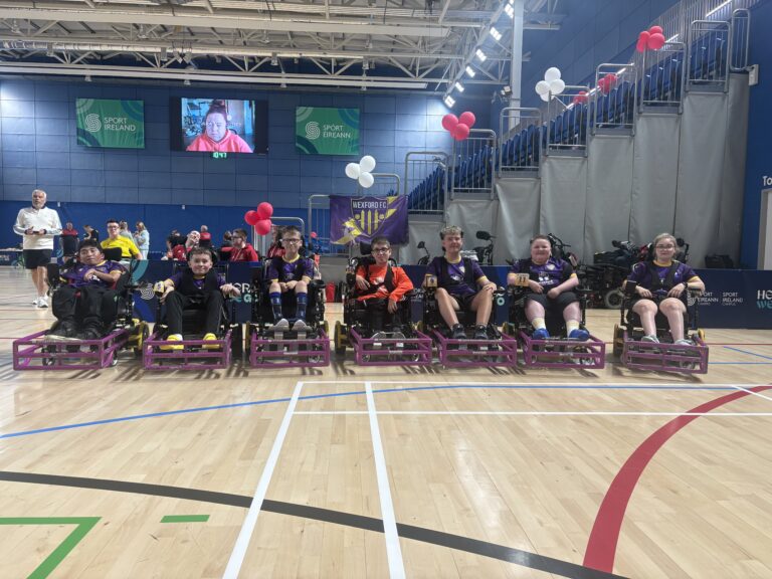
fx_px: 580
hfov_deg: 67.3
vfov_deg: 53.1
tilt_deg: -3.9
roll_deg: -1.2
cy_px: 290
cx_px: 386
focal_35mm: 26
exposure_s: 1/120
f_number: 1.6
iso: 100
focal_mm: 5.96
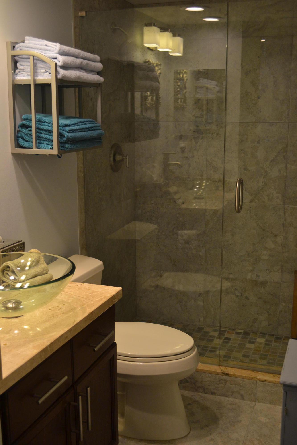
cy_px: 222
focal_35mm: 42
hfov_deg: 31.9
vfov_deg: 46.4
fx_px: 520
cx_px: 148
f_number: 4.5
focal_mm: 28
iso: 640
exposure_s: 1/60
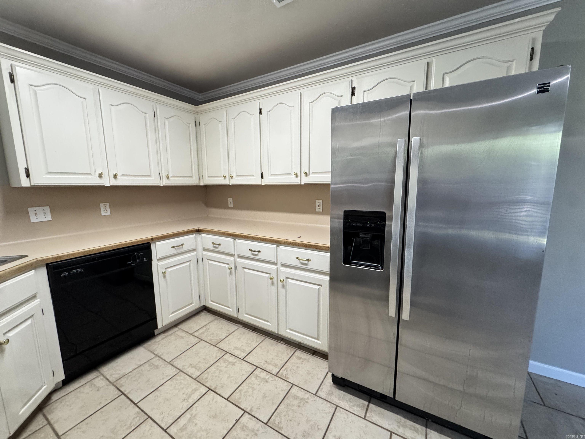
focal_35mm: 14
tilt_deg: -8.2
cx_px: 292
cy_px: 220
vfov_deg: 85.7
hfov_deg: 102.1
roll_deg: -0.2
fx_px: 237
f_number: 2.2
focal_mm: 2.22
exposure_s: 1/120
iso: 320
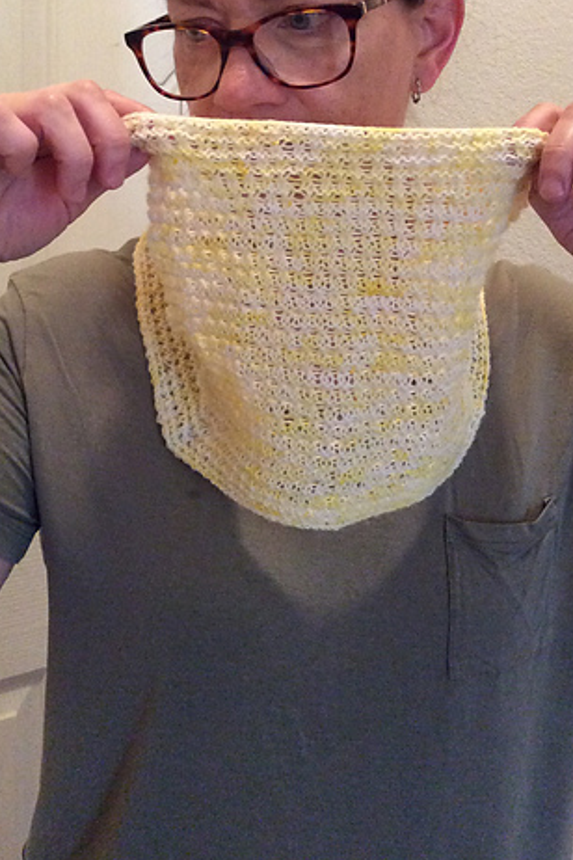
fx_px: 1098
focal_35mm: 46
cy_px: 274
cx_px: 298
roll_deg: -0.3
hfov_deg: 29.2
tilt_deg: -3.8
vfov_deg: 42.1
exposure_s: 1/24
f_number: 2.4
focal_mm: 3.3
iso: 320
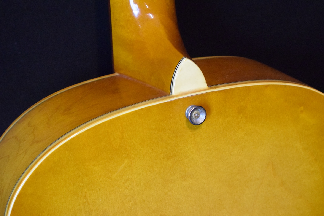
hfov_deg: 24.6
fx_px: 742
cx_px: 162
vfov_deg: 16.6
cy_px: 108
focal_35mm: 82
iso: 6400
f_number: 5.6
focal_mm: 55
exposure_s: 1/60
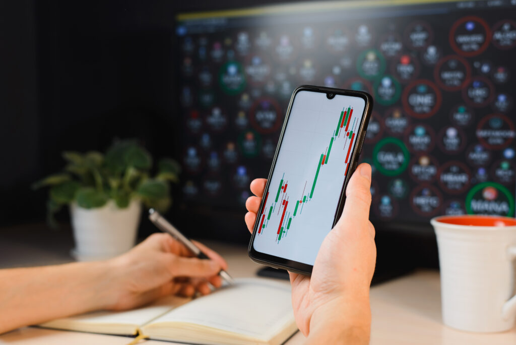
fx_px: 717
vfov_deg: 27.0
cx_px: 258
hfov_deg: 39.6
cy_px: 172
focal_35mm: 50
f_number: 3.2
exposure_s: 1/100
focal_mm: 50
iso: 160
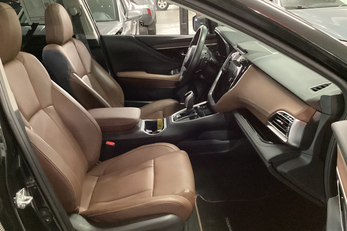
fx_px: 318
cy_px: 126
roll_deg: +3.0
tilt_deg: -25.8
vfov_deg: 39.9
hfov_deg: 57.2
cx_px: 170
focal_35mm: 33
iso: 800
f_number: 2.4
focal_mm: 3.3
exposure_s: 1/25
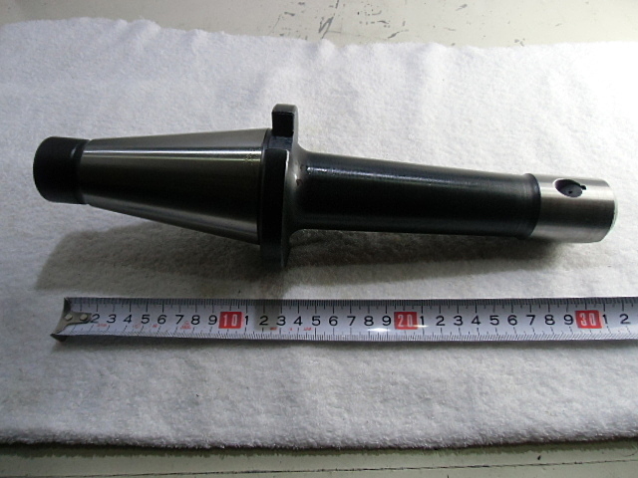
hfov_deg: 71.6
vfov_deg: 56.8
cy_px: 239
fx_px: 442
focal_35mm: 24
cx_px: 319
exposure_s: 1/100
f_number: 3
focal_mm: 4.24
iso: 400
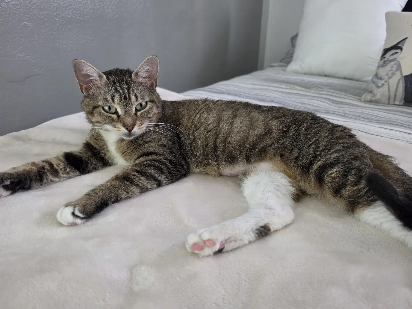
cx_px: 206
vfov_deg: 58.9
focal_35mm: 23
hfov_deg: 73.9
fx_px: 274
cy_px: 154
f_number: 1.4
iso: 800
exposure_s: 1/120
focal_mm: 6.5
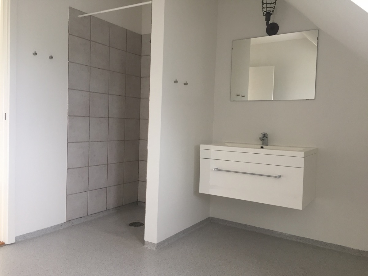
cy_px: 138
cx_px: 184
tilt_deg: -2.4
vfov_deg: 48.2
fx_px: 308
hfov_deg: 61.7
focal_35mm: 29
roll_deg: -3.8
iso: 100
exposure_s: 1/33
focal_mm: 4.15
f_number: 2.2
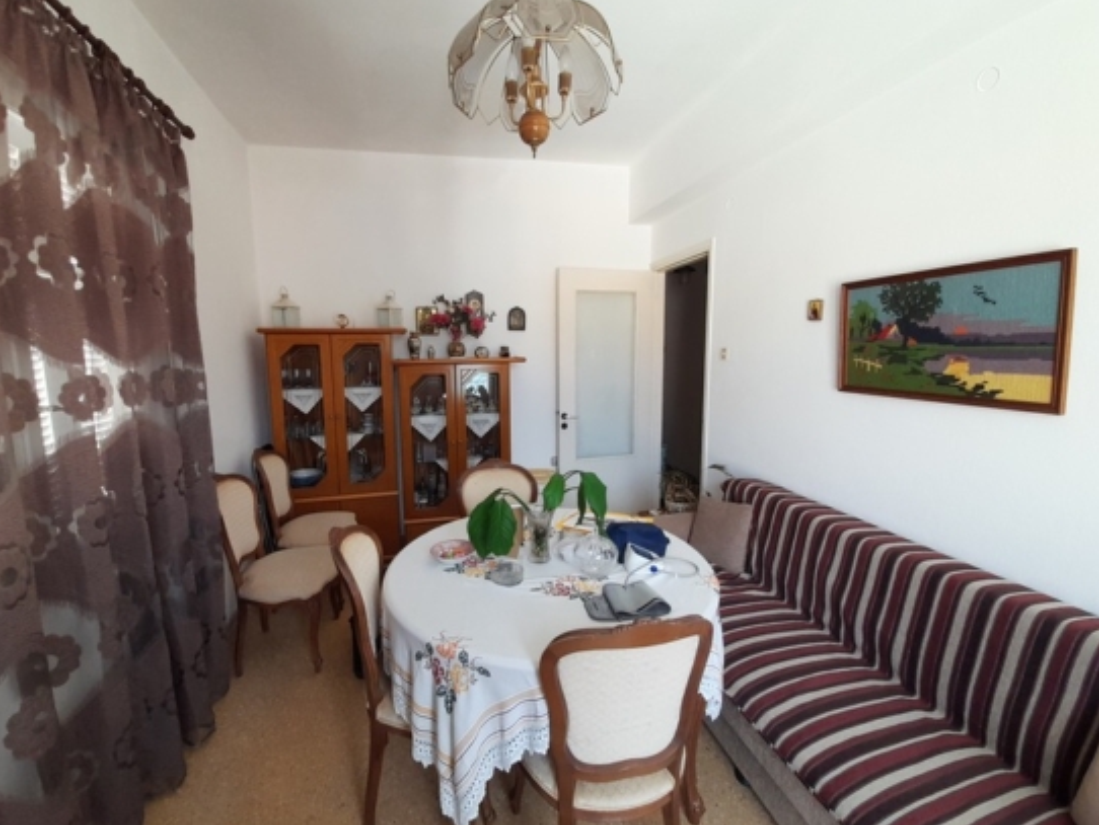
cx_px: 515
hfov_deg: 101.9
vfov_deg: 85.7
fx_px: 445
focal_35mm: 14
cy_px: 418
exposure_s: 1/50
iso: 64
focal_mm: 1.42
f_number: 2.2
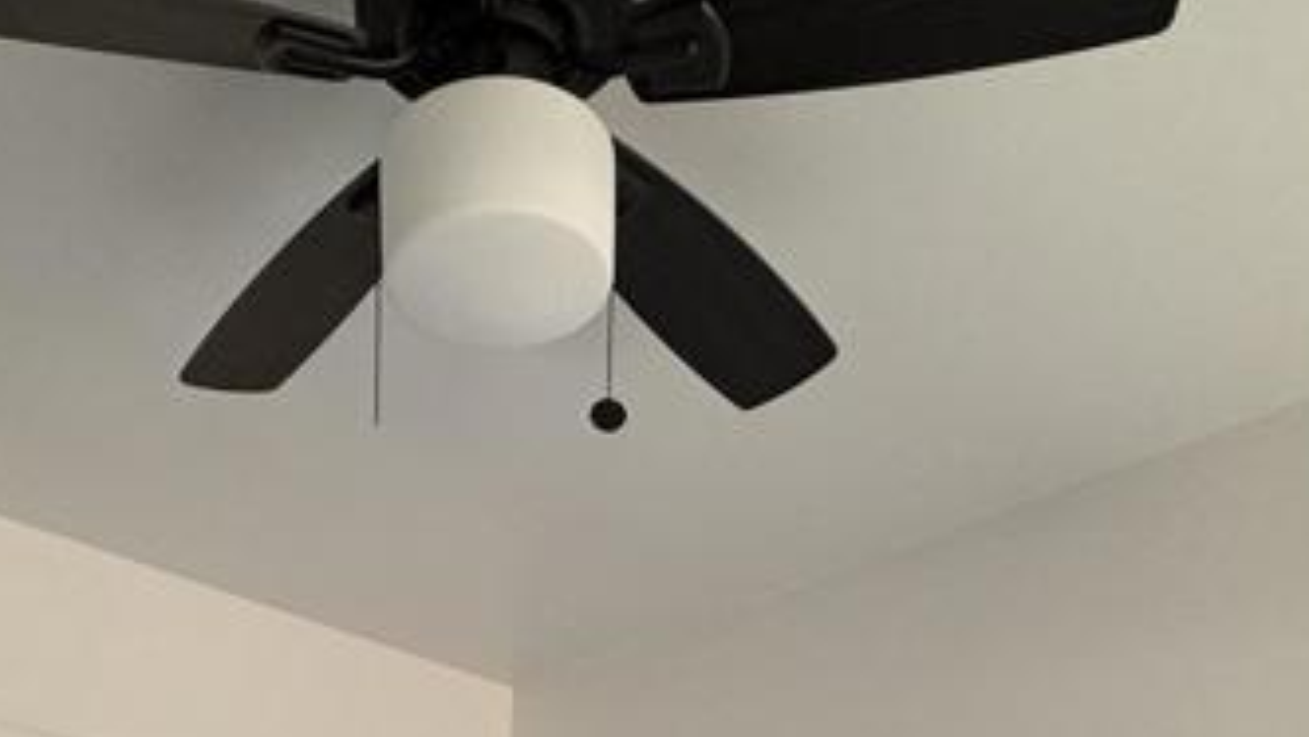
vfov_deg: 18.7
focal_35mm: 47
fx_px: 1632
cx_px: 481
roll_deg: -2.2
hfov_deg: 43.3
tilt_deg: -4.9
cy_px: 1383
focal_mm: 2.22
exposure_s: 1/99
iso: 64
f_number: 2.2
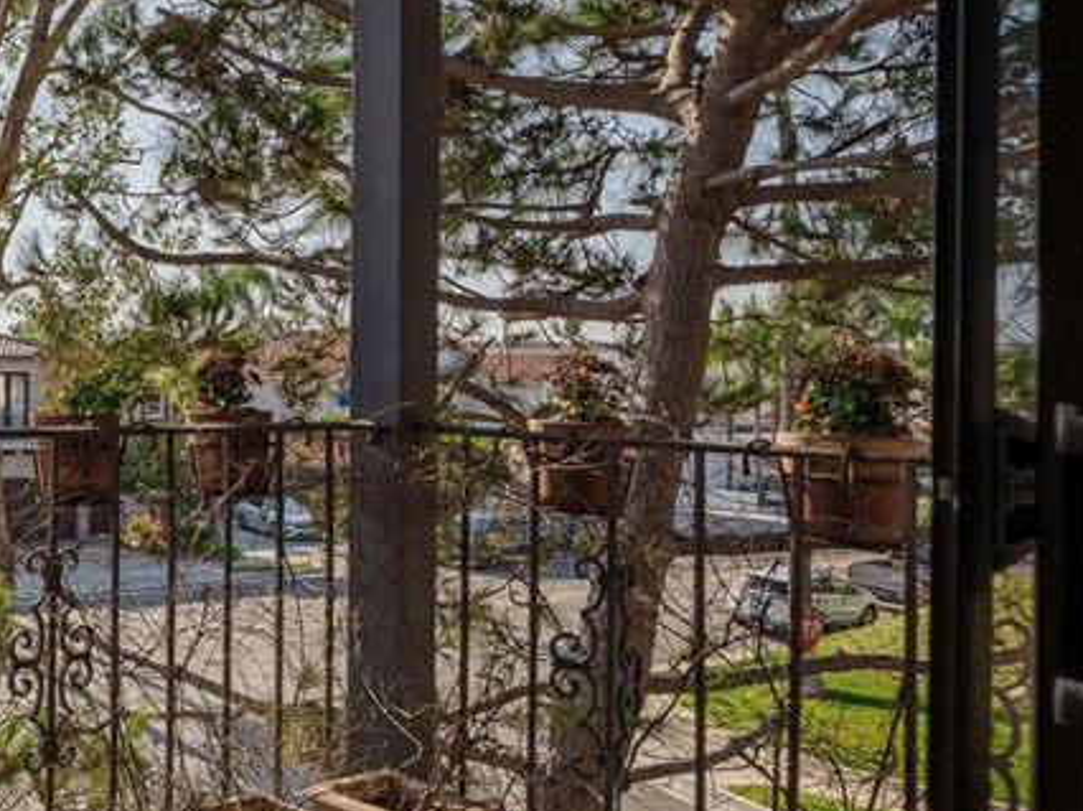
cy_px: 353
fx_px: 1157
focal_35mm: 37
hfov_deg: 39.0
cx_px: -165
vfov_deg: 38.6
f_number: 8
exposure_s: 1/2500
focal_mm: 16
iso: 200
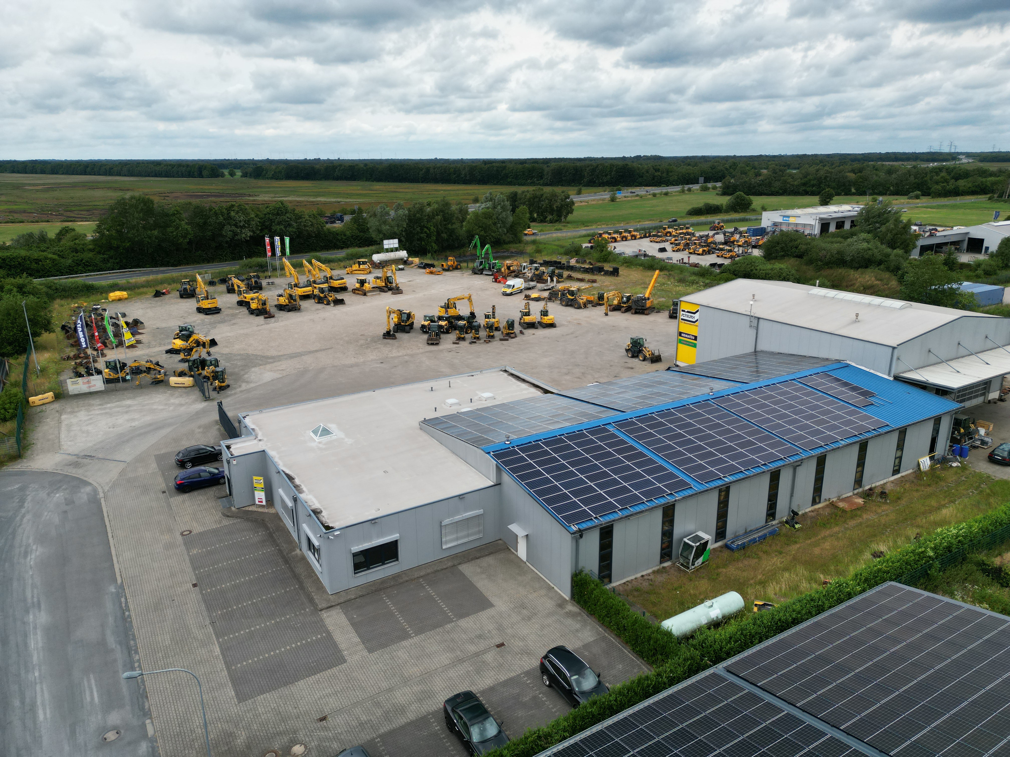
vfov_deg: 56.8
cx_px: 505
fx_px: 700
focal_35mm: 24
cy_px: 378
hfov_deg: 71.6
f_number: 1.7
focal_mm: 6.72
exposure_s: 1/2500
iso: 150
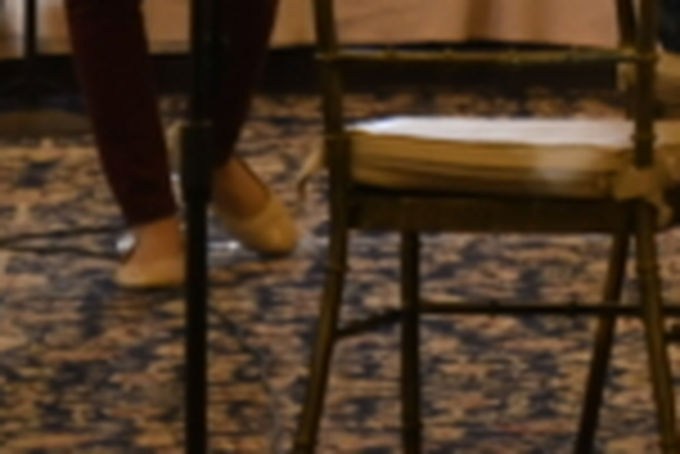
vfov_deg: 2.7
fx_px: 9623
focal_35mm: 509
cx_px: 1365
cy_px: -820
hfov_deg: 4.0
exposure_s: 1/80
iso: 800
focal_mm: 50
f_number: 3.2
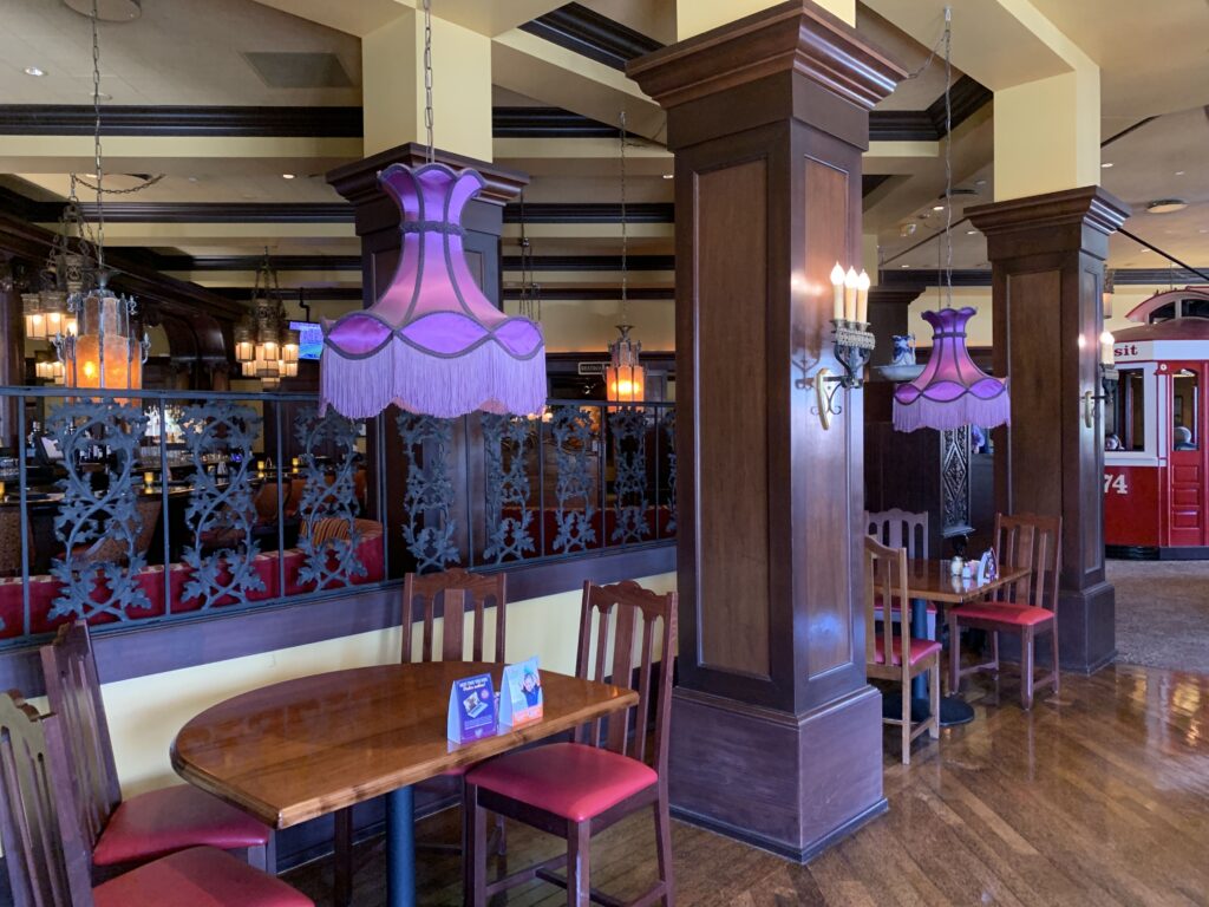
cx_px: 604
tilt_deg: -0.5
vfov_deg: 53.1
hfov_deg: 67.3
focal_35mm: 26
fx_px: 908
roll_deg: -0.4
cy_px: 454
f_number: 1.8
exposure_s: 1/30
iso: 500
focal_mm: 4.25
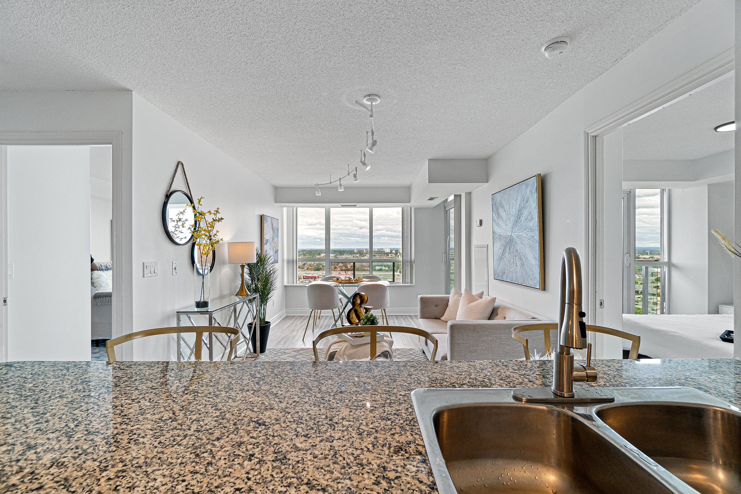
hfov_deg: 100.4
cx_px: 370
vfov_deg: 77.3
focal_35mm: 15
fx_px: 309
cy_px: 247
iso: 640
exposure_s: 1/40
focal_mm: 10
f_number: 6.3
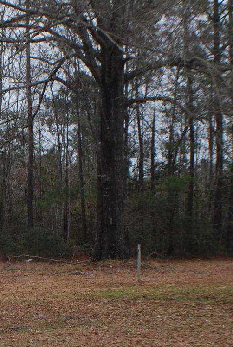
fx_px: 2131
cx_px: 3
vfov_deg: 9.3
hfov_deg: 6.2
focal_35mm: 220
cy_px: 277
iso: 400
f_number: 9
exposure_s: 1/320
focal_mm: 55
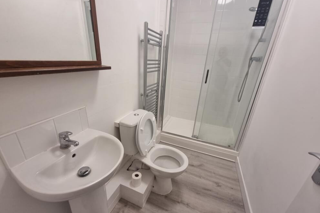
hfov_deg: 104.2
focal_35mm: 14
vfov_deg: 81.0
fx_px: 124
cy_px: 115
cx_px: 155
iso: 80
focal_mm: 2.2
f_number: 2.2
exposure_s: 1/50
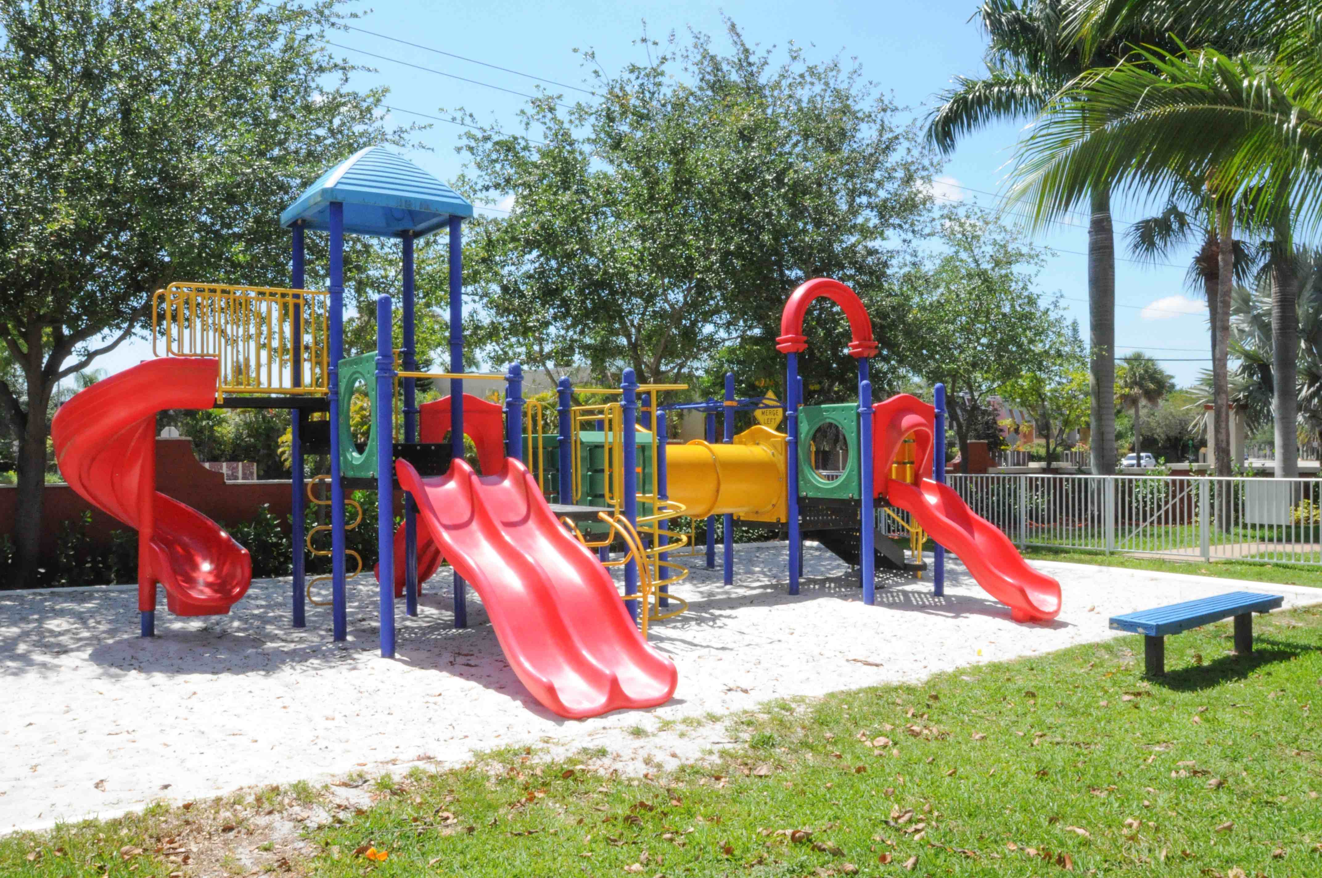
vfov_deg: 43.5
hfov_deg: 62.0
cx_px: 661
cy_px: 439
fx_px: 1100
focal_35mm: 30
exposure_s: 1/125
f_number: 32
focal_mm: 20
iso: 1250
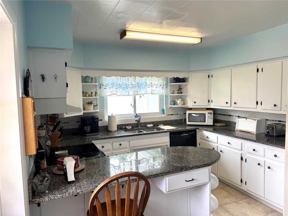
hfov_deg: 71.6
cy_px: 108
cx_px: 144
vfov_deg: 56.8
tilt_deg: -5.5
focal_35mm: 24
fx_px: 200
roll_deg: +0.9
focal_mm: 6.76
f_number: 1.78
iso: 80
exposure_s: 1/120
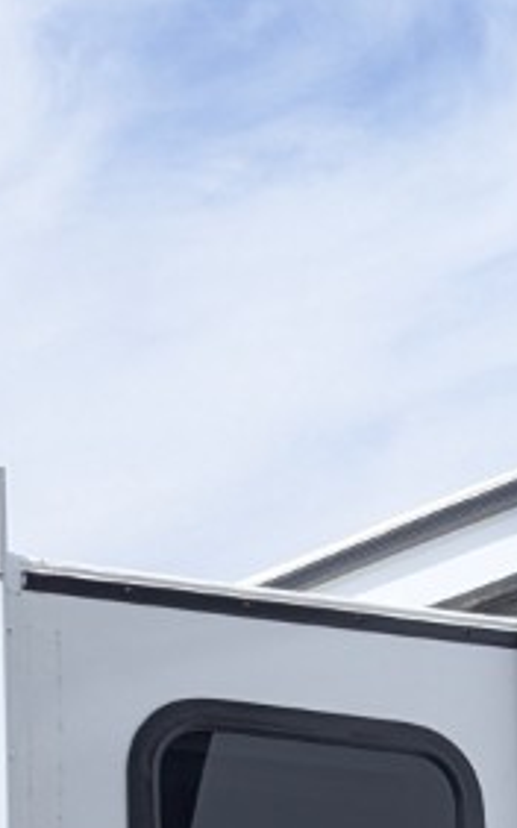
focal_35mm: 126
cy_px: 1371
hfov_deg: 9.2
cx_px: 1265
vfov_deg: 14.9
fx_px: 2843
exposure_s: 1/2262
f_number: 1.85
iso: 56
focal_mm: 6.81
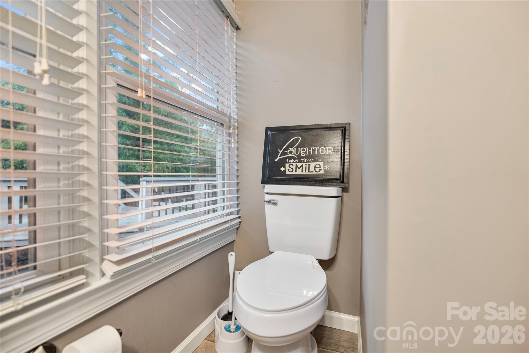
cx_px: 264
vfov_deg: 73.7
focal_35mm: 16
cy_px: 176
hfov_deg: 96.7
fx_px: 235
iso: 1250
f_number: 2.2
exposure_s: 1/30
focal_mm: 16
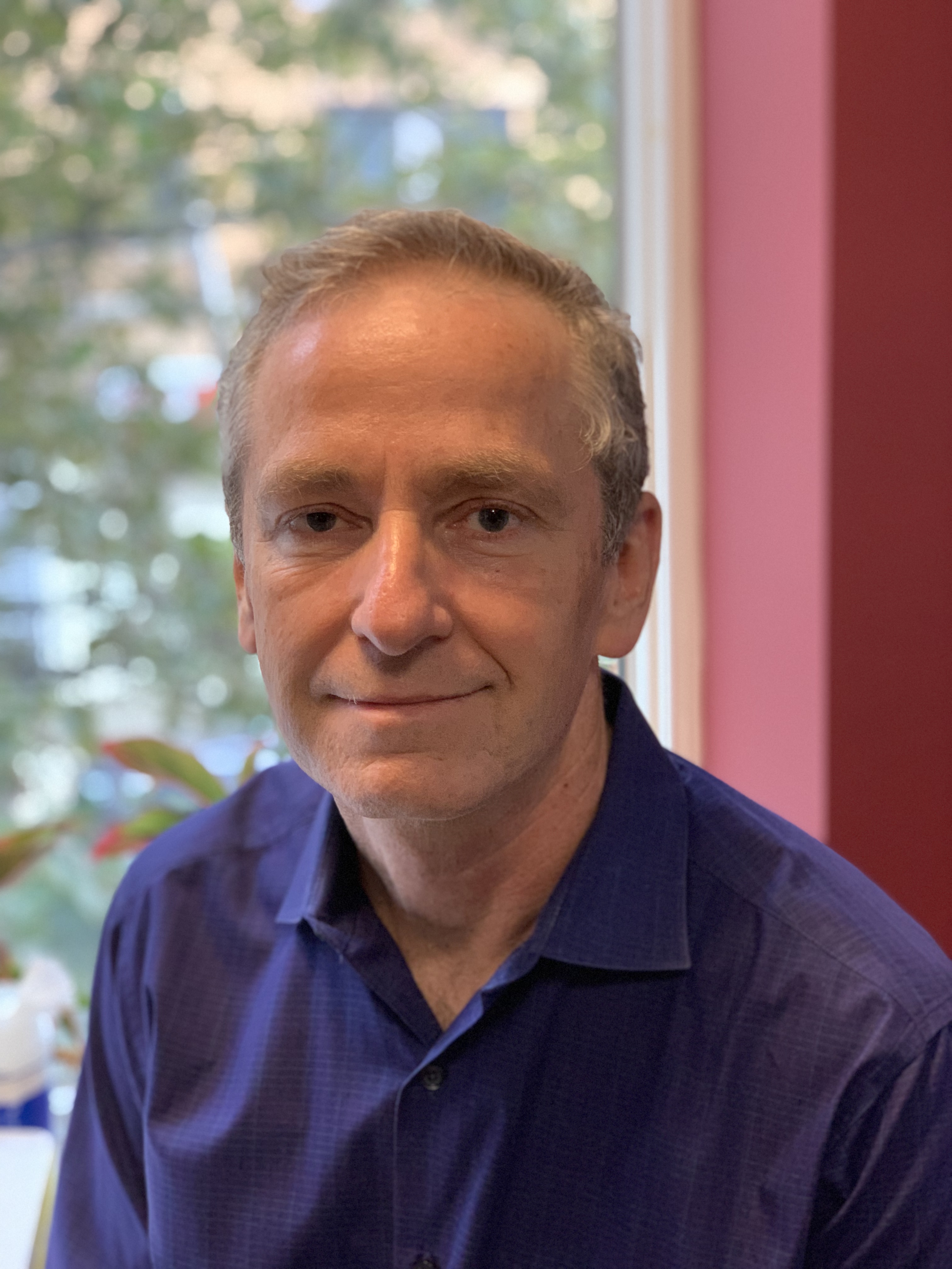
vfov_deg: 36.8
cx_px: 476
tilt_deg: -9.4
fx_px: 1907
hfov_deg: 28.0
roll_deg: +1.5
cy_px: 634
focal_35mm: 52
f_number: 2.4
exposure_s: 1/60
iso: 250
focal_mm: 6
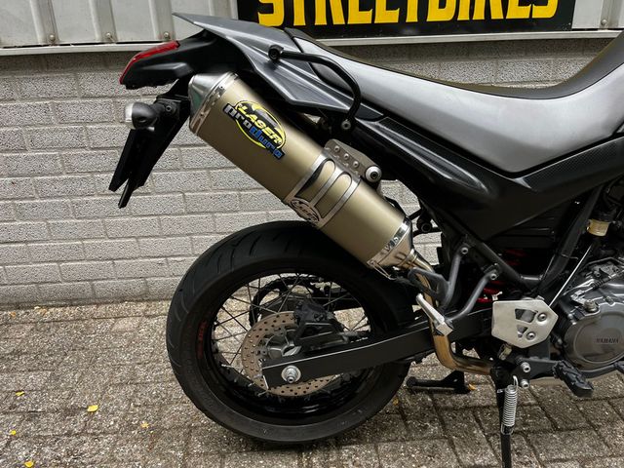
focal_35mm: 26
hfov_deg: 67.3
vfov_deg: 53.1
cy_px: 234
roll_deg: +1.1
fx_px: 469
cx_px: 312
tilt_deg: -21.6
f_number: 1.6
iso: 40
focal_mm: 5.1
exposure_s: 1/186
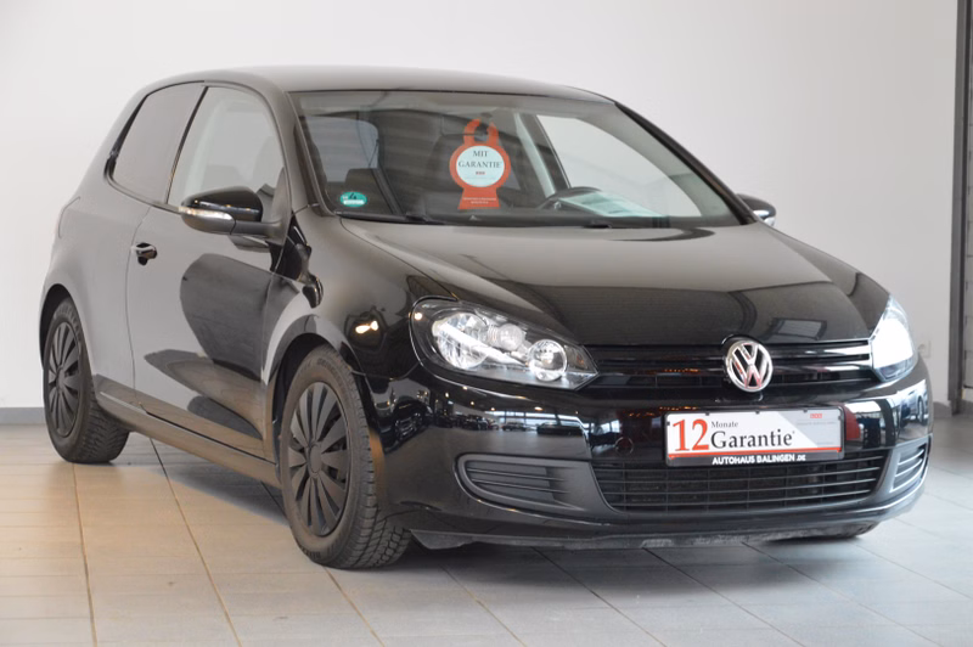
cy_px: 324
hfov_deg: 23.4
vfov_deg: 15.7
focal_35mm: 87
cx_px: 486
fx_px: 2349
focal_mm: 58
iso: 2500
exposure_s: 1/60
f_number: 5
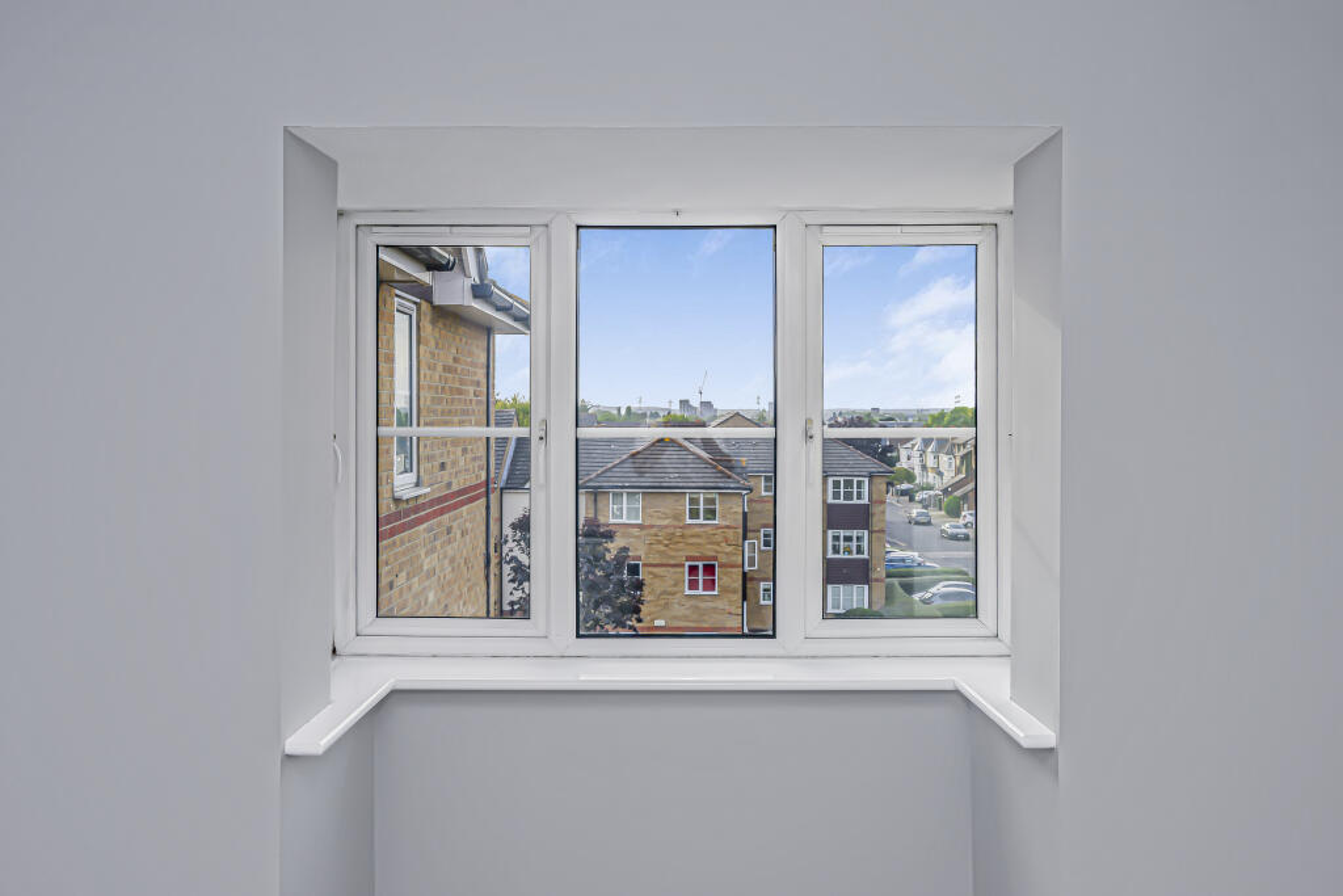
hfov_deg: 61.9
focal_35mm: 30
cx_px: 672
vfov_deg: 43.6
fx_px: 1119
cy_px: 448
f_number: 8
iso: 100
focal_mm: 30
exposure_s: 1/200
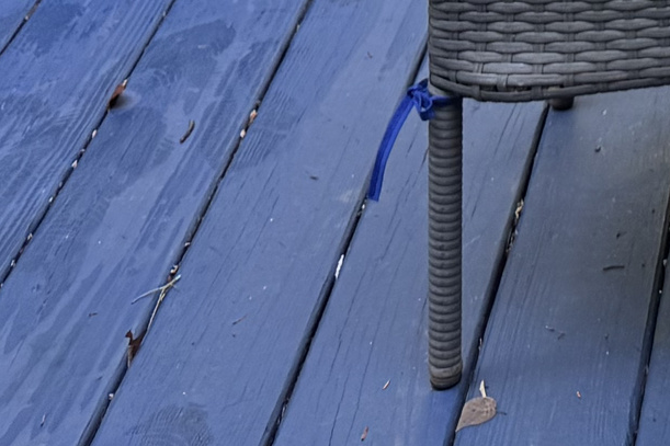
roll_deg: -2.1
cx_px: 1363
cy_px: -718
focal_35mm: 116
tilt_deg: -13.7
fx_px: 2158
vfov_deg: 9.9
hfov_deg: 14.5
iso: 64
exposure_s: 1/121
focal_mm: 6.76
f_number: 1.78
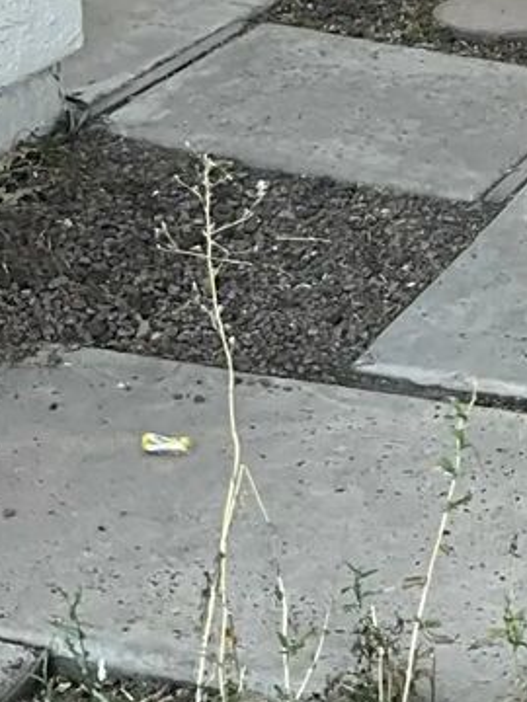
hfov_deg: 12.6
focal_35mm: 110
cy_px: -391
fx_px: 2233
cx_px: 861
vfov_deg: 16.2
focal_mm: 3
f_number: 1.8
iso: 16
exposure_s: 1/130
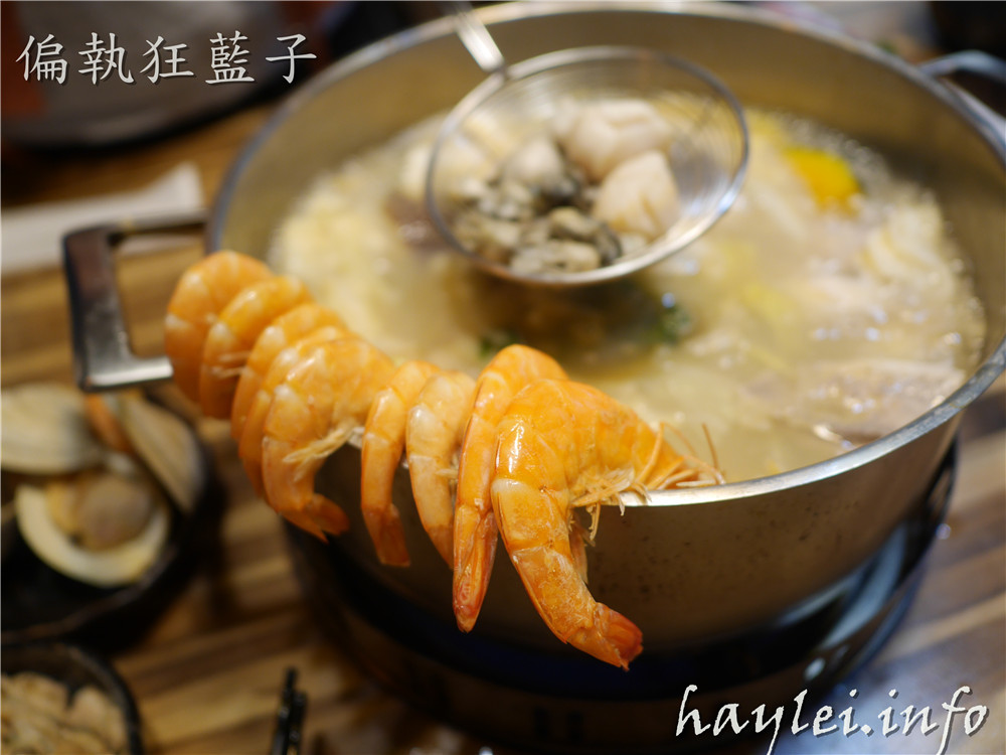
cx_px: 503
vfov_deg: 46.8
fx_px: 872
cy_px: 378
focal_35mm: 30
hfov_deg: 60.0
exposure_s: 1/60
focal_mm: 15
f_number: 1.7
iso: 250
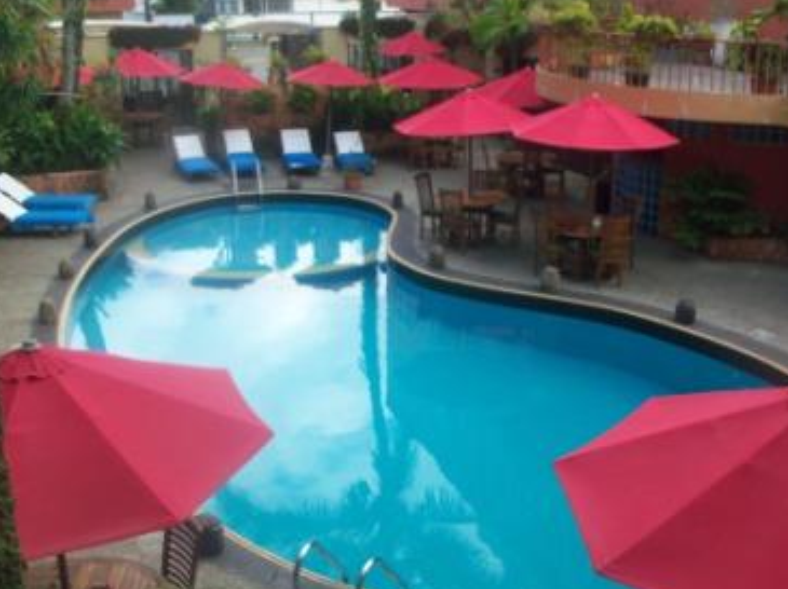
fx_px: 978
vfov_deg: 33.5
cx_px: 468
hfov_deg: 43.7
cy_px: 274
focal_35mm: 43
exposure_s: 1/160
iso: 64
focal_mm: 6.3
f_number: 3
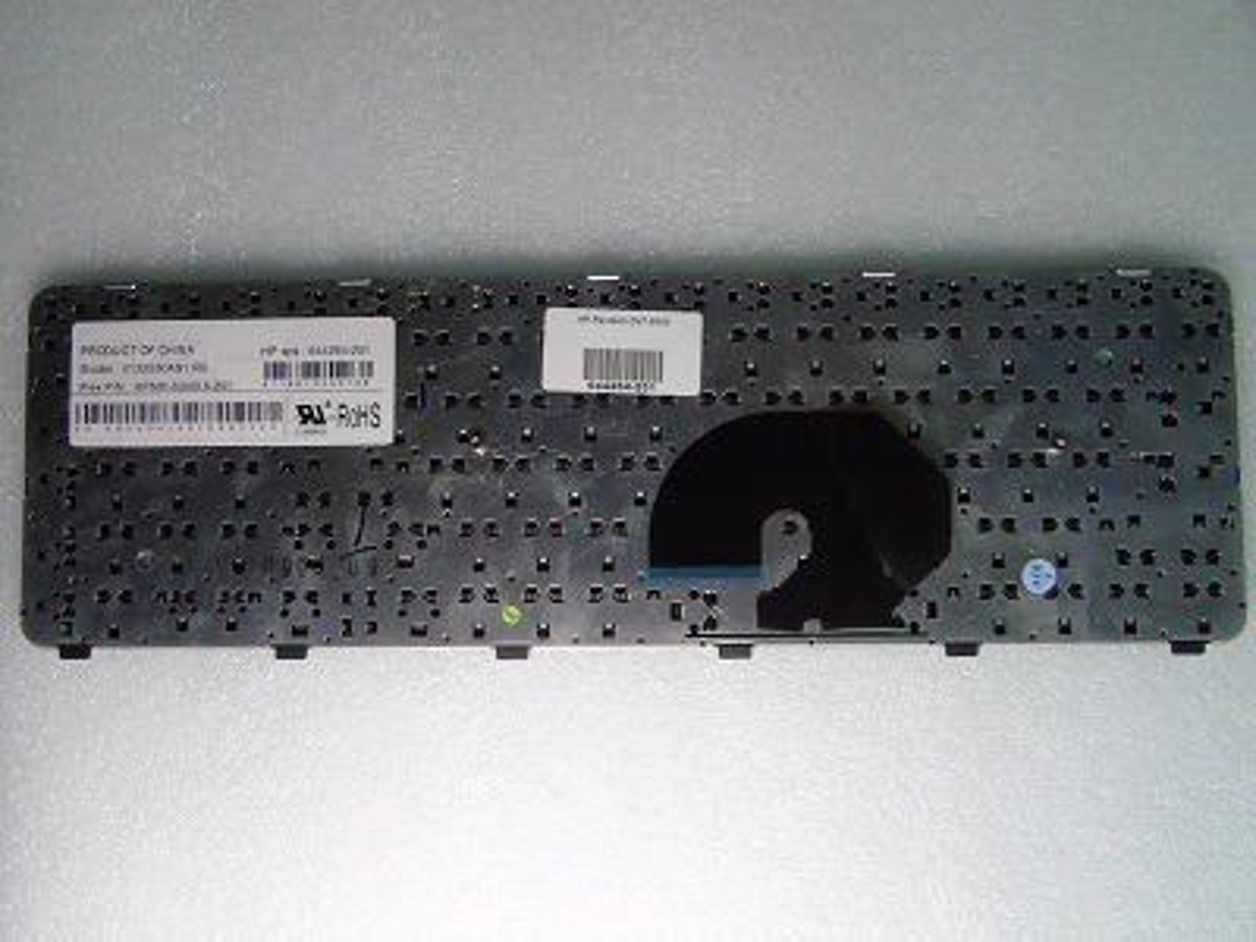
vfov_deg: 54.9
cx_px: 628
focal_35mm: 25
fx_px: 907
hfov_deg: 69.4
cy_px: 471
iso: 400
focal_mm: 4.4
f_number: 6.1
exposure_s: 1/40
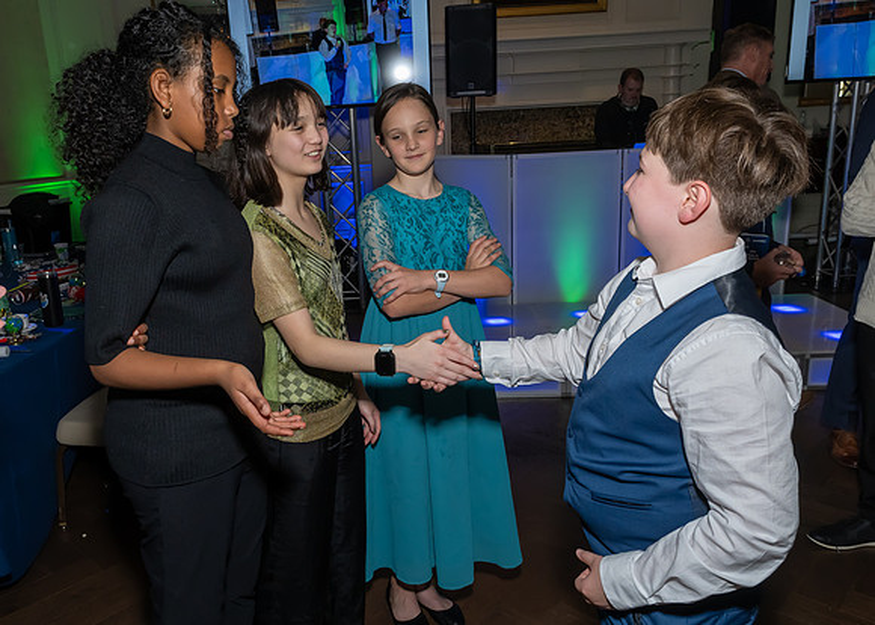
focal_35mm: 28
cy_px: 304
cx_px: 385
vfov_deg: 48.4
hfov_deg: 64.2
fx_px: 695
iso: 1000
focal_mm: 17
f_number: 8
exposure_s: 1/250
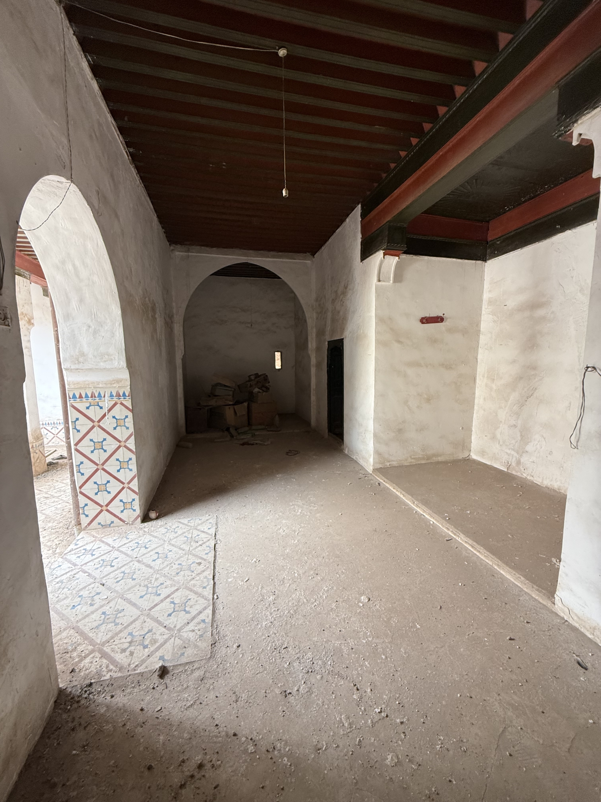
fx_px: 324
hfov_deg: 85.7
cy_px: 401
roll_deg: -0.8
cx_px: 300
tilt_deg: -7.0
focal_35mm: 14
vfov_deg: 102.1
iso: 250
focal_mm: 2.22
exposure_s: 1/99
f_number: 2.2
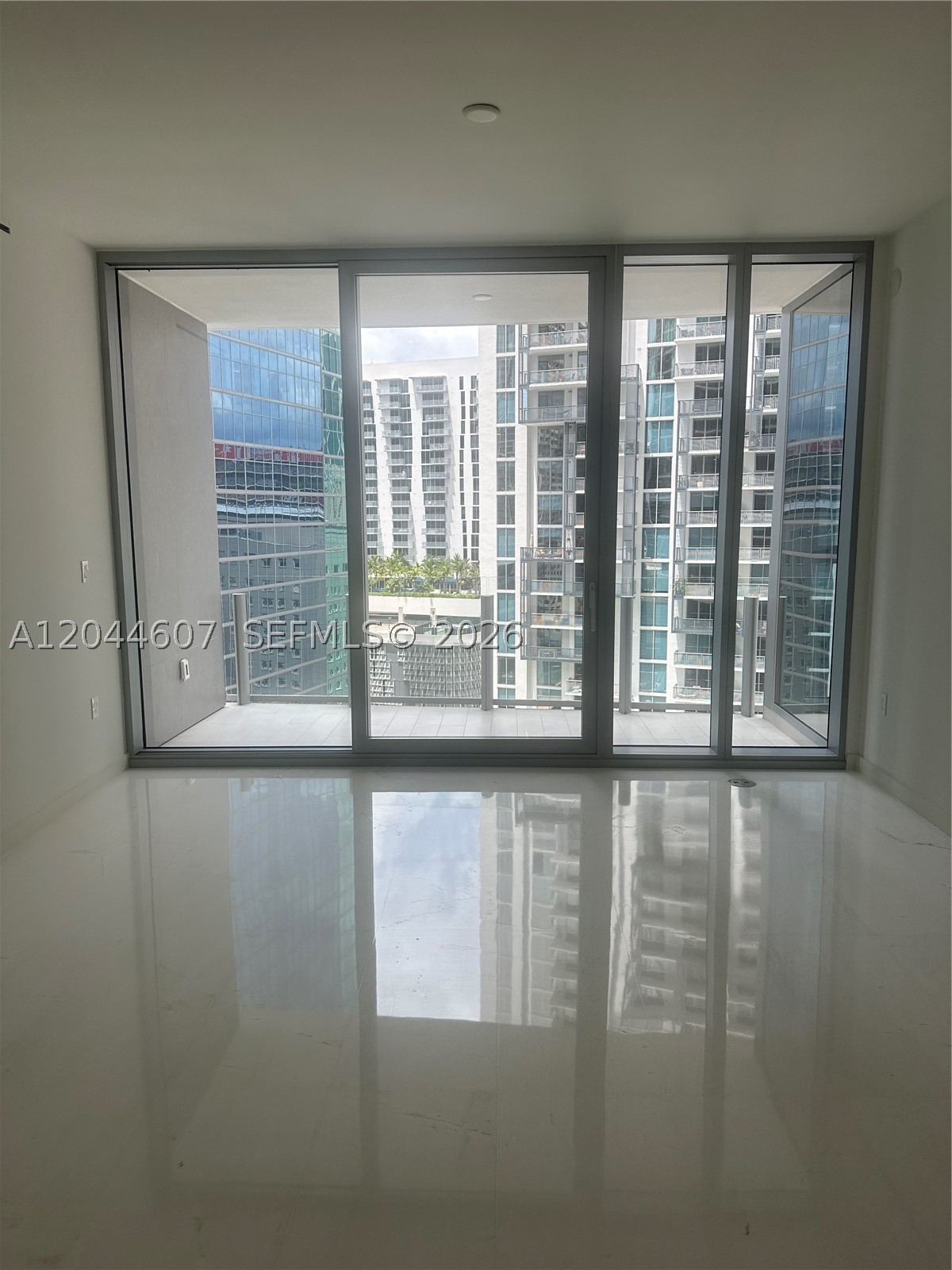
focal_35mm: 24
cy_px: 635
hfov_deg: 56.8
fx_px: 880
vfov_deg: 71.6
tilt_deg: -9.0
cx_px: 476
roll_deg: +0.7
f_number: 1.78
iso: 80
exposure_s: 1/918
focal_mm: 6.86
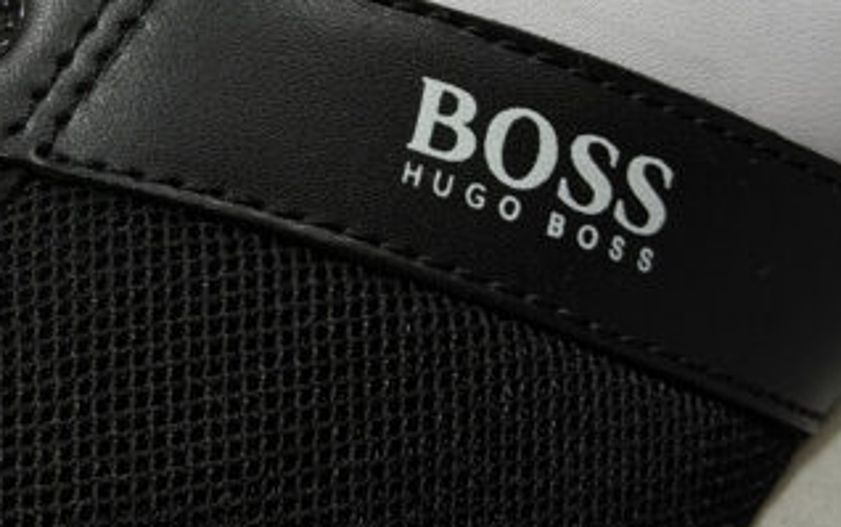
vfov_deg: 10.2
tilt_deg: -17.1
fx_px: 2935
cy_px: 58
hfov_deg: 16.1
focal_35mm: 128
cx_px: 124
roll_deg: +21.3
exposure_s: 1/40
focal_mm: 6.76
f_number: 1.78
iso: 320
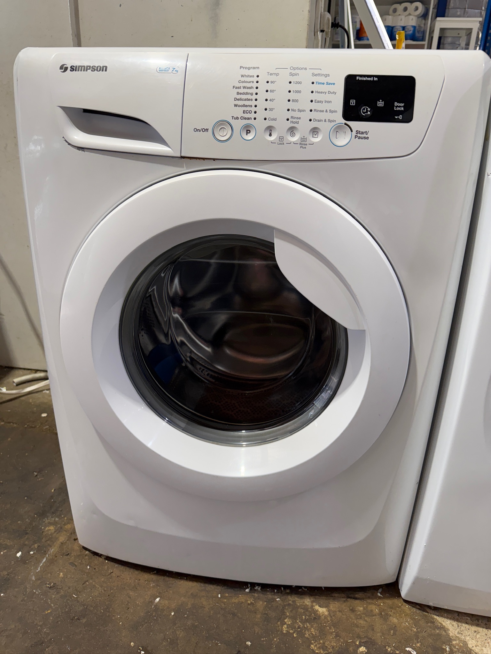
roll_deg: -0.9
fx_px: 454
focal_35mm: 24
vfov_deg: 71.6
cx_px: 246
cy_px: 327
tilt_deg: -21.6
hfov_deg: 56.8
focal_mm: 6.76
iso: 160
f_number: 1.78
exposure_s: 1/100
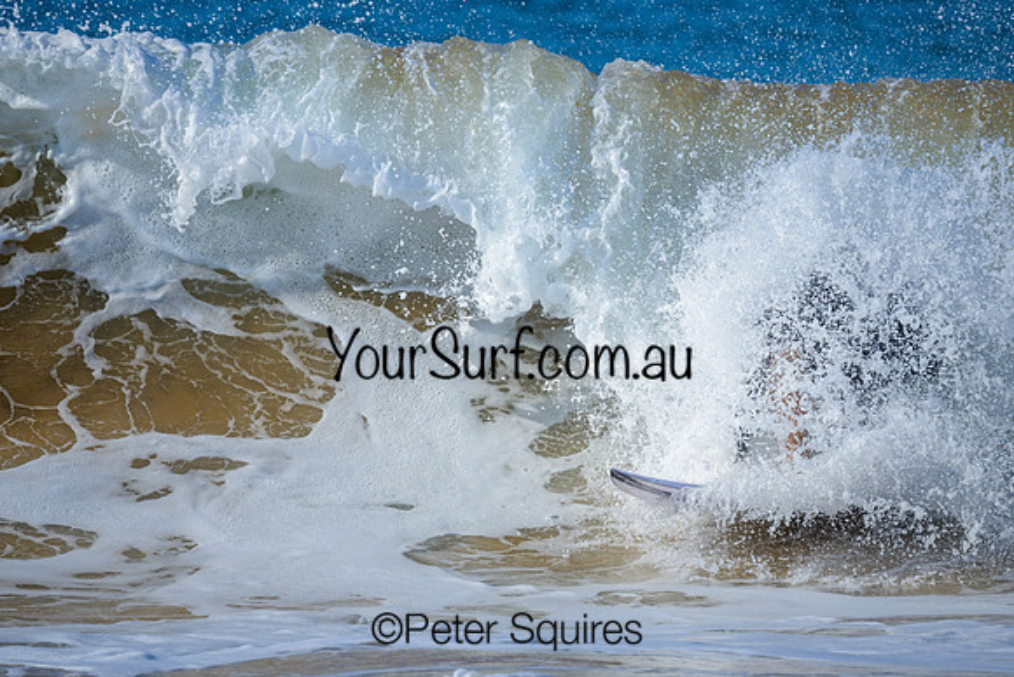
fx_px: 24829
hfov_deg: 2.3
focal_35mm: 881
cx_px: 559
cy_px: 366
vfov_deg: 1.6
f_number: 6.3
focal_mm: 800
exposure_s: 1/2500
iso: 250
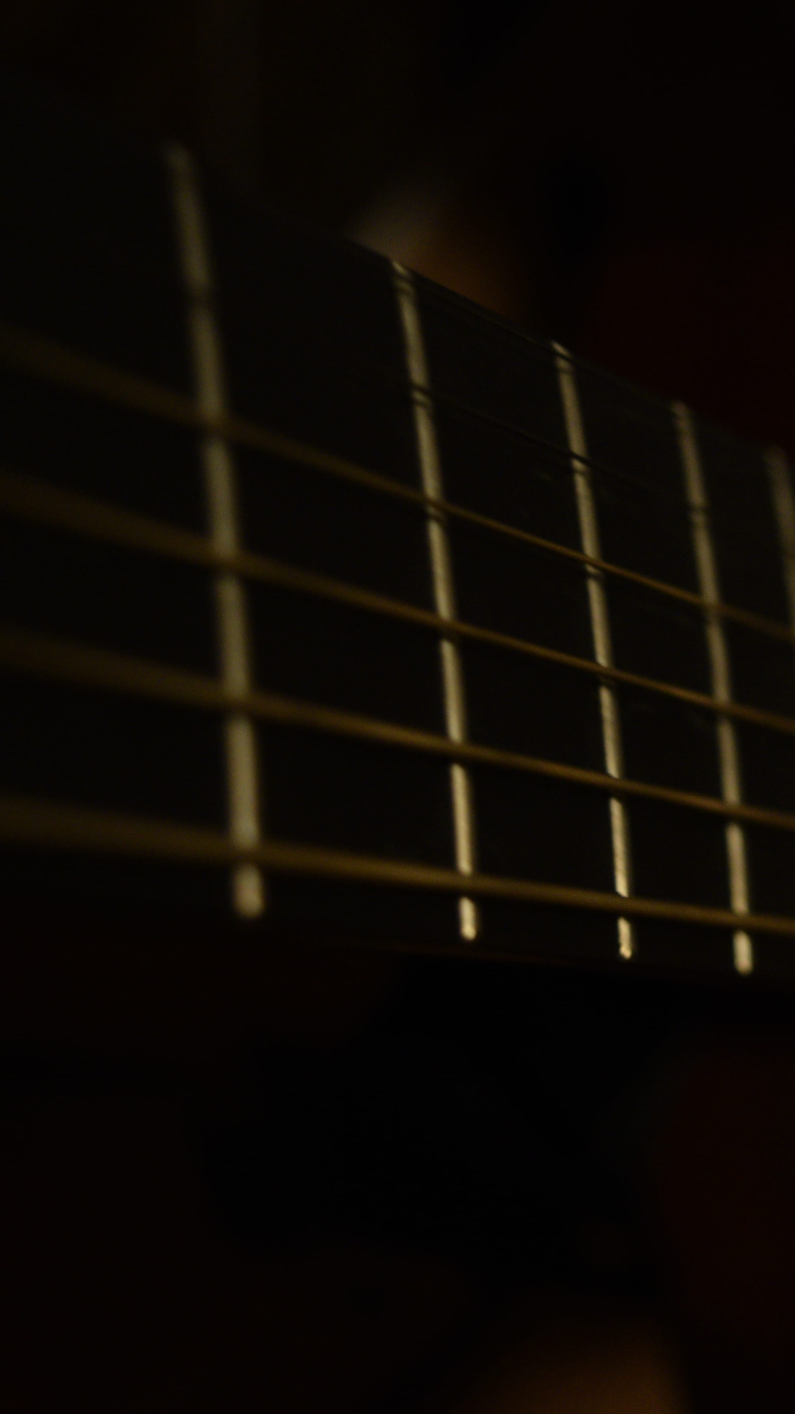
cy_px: 790
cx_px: 951
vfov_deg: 25.0
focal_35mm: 85
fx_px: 3186
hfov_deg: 13.8
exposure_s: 1/13
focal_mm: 32
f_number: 4.5
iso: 800
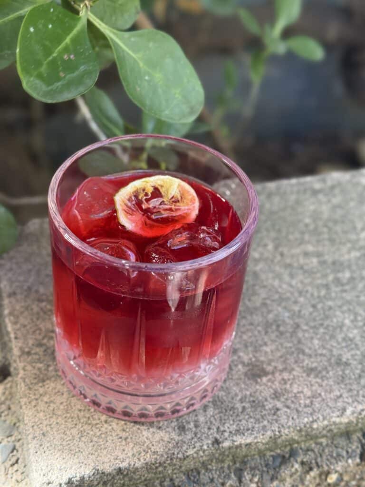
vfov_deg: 39.7
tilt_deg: -44.9
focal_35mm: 48
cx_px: 182
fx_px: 675
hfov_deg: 30.3
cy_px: 244
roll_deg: +3.6
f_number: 1.78
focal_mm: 6.76
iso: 125
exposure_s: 1/68
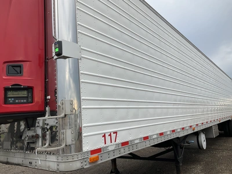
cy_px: 87
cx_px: 116
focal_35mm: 29
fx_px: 194
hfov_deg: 61.7
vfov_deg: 48.2
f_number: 1.8
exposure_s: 1/412
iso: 25
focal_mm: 3
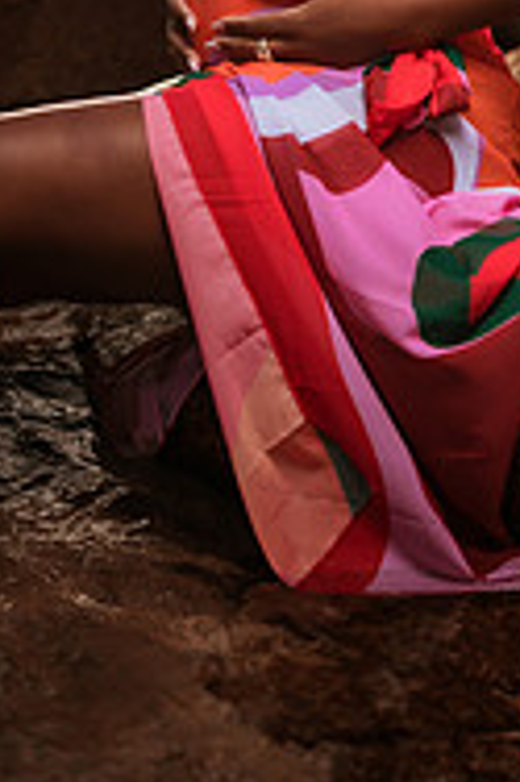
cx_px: 173
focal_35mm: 84
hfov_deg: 16.2
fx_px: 1823
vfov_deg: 22.7
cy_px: -104
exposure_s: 1/8000
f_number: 1.8
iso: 100
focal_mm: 35
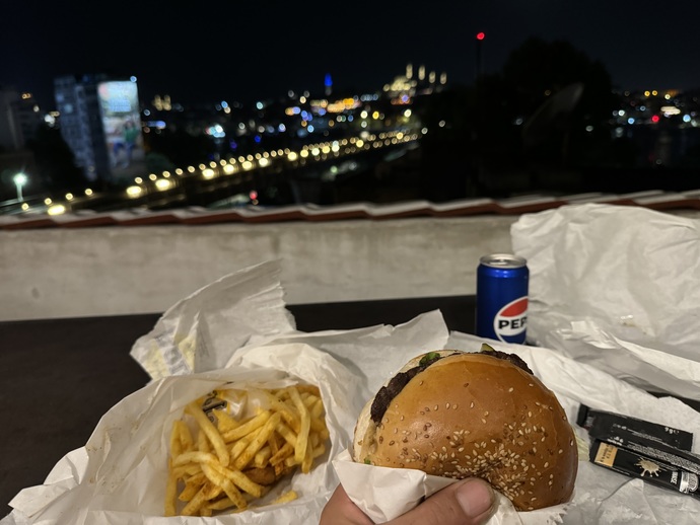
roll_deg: +2.7
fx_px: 485
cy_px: 262
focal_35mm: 24
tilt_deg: -16.0
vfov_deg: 56.8
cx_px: 350
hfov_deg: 71.6
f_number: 1.78
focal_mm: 6.86
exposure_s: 1/33
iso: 640
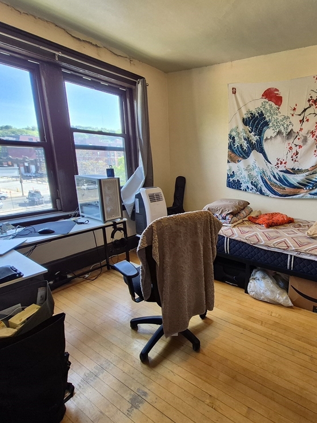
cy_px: 210
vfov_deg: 87.8
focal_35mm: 18
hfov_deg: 66.9
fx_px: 220
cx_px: 239
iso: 80
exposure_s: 1/60
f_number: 2.2
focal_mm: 1.74
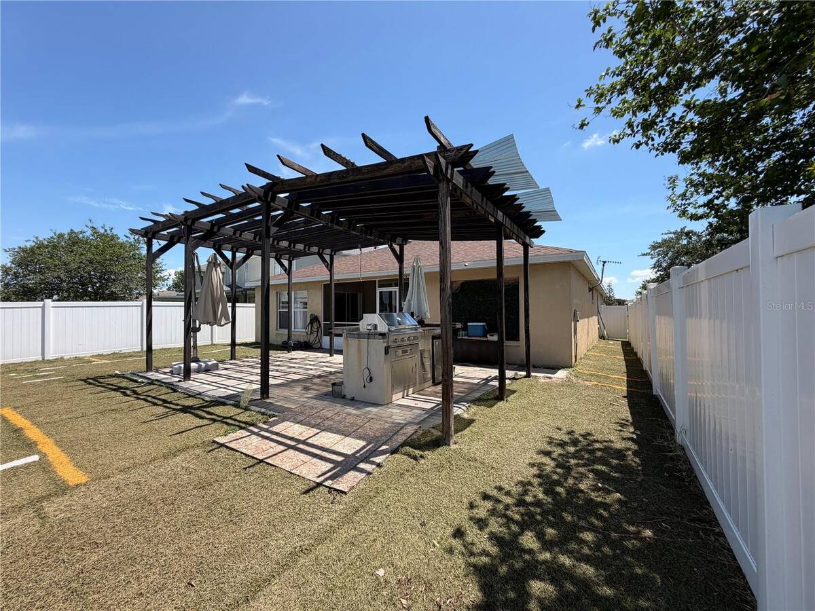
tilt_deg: +1.5
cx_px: 408
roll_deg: +0.6
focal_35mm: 14
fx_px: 330
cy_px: 306
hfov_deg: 102.1
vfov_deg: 85.7
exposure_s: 1/770
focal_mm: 2.22
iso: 32
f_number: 2.2
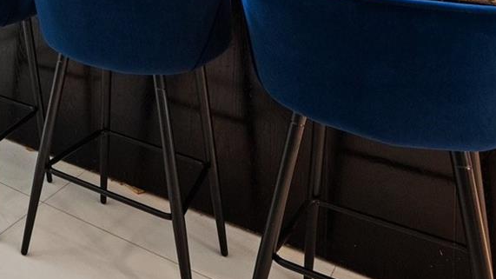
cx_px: -104
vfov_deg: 20.9
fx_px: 618
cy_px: -157
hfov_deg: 34.6
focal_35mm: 47
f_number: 8
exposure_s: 1/15
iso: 2000
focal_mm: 16
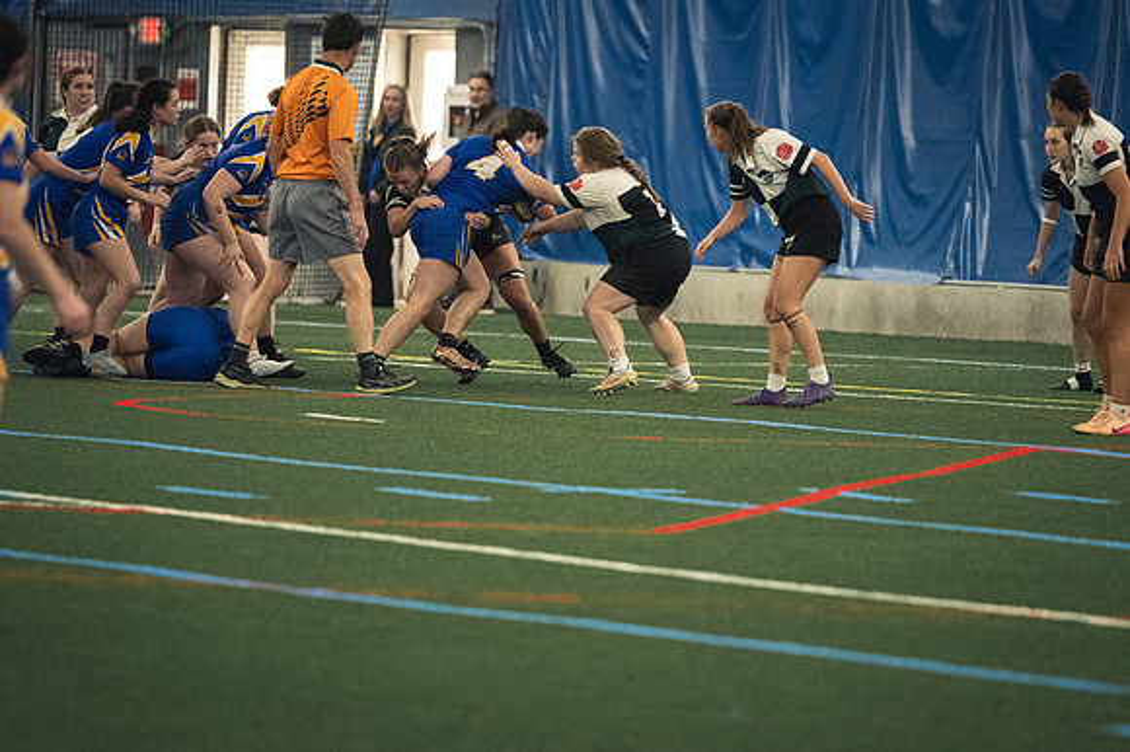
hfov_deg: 6.9
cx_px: 565
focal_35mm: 300
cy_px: 376
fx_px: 9411
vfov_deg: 4.6
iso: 7200
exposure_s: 1/500
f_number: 2.8
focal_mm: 200
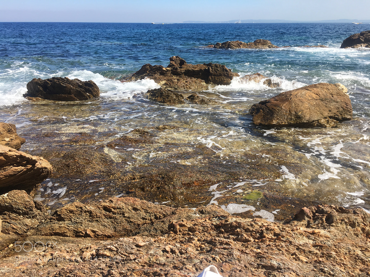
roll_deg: +0.2
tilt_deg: -18.8
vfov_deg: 48.2
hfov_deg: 61.7
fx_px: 310
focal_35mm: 29
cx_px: 185
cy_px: 138
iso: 25
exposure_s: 1/1131
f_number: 2.2
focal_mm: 4.15
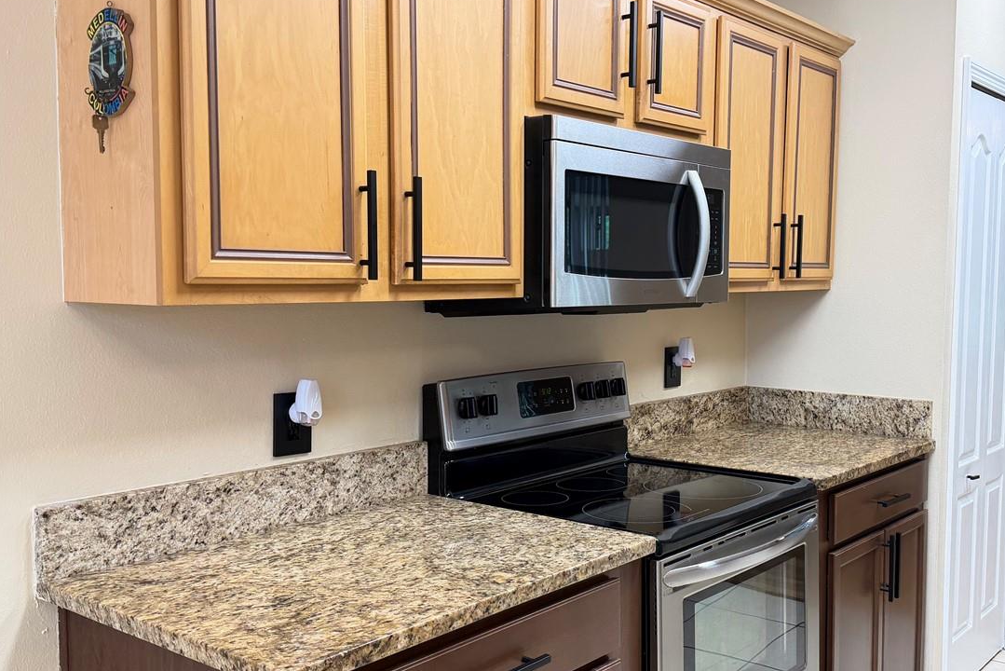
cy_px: 351
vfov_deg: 36.0
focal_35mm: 37
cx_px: 549
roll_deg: +0.0
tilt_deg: -4.4
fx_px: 1033
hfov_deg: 51.8
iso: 200
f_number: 1.78
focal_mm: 6.76
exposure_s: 1/120
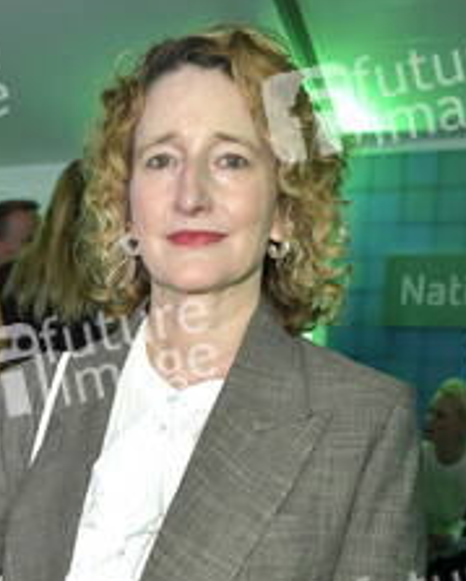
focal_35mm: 47
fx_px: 809
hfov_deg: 31.9
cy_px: 492
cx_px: 159
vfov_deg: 37.6
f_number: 5
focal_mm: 28
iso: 2000
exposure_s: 1/200
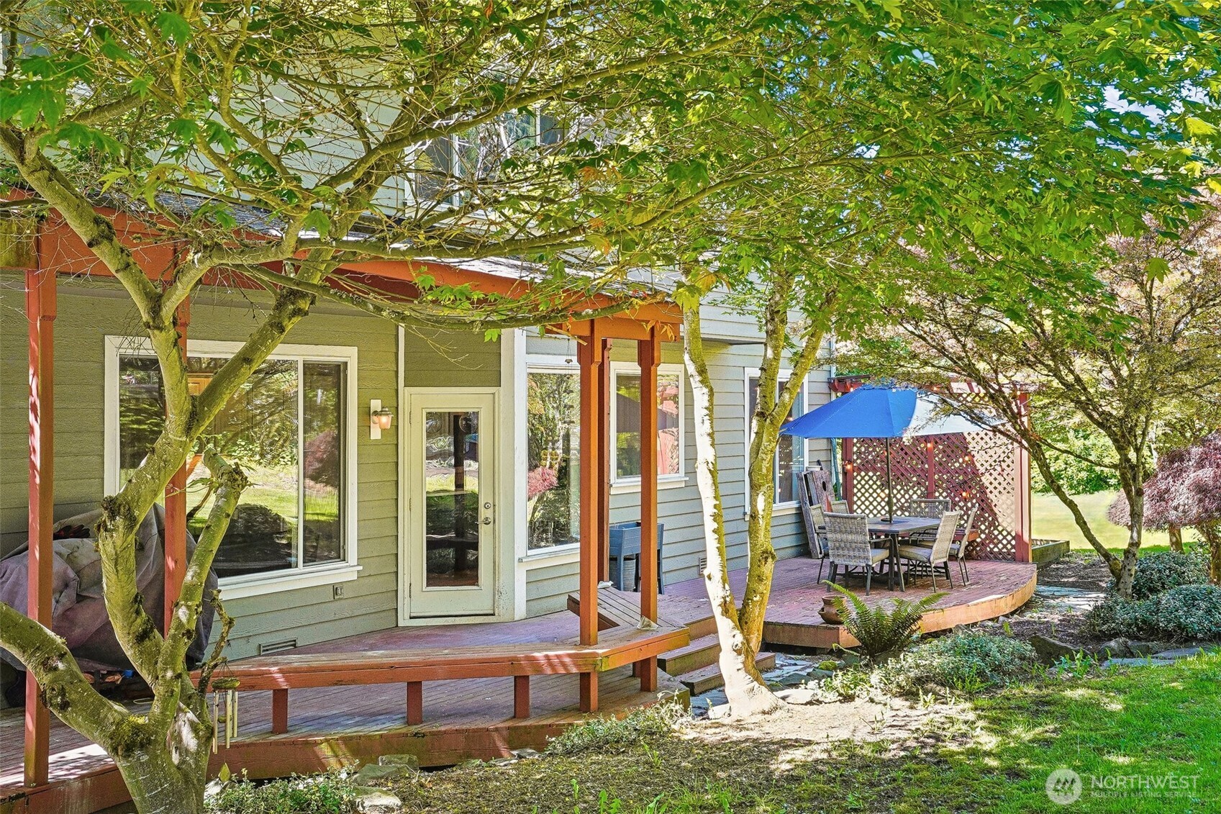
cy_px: 407
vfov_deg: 31.9
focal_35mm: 42
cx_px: 610
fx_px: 1424
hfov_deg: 46.4
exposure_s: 1/60
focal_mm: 28
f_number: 8
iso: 400
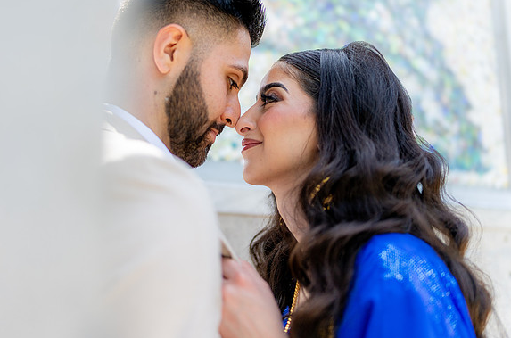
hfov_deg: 46.3
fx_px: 595
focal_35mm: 42
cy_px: 137
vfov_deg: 31.6
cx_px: 211
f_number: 1.2
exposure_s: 1/5000
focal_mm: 35
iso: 125
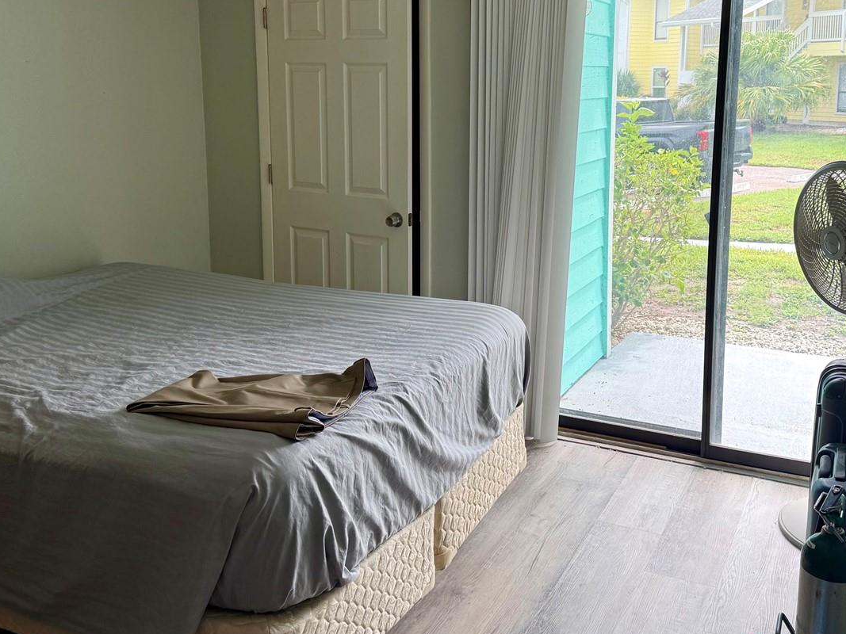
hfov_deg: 51.3
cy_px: 208
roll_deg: -0.4
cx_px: 461
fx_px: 880
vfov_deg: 39.2
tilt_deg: -8.9
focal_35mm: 36
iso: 80
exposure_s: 1/671
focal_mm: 6.76
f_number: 1.78
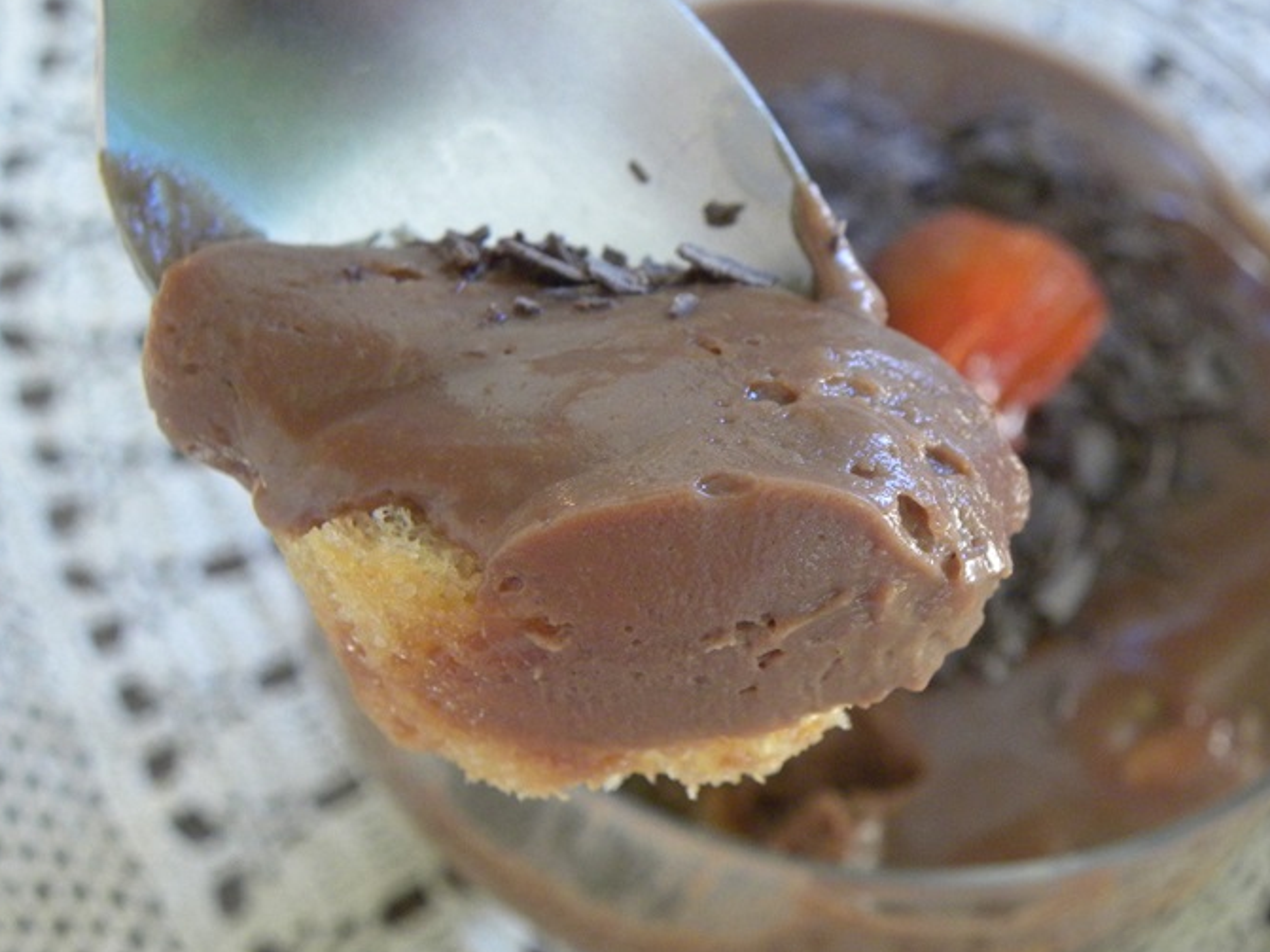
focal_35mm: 62
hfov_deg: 31.2
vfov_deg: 23.6
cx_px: 698
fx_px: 2274
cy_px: 528
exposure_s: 1/65.1
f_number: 3.5
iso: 352
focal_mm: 9.2
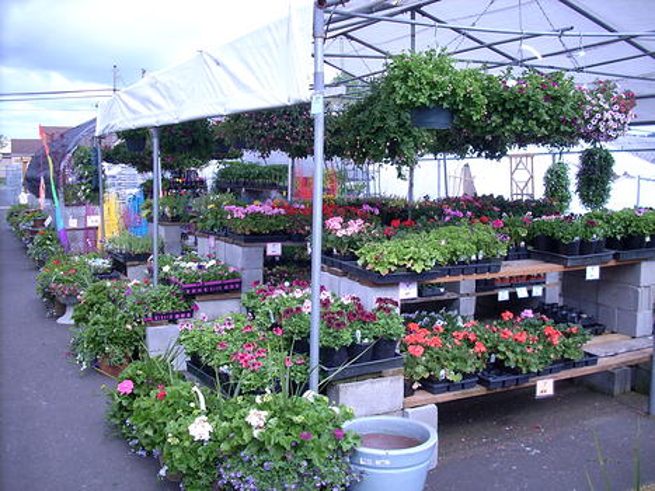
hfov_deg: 50.2
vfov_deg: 38.6
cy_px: 246
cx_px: 328
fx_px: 700
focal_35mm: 37
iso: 64
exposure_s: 1/239
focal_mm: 6.2
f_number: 2.8
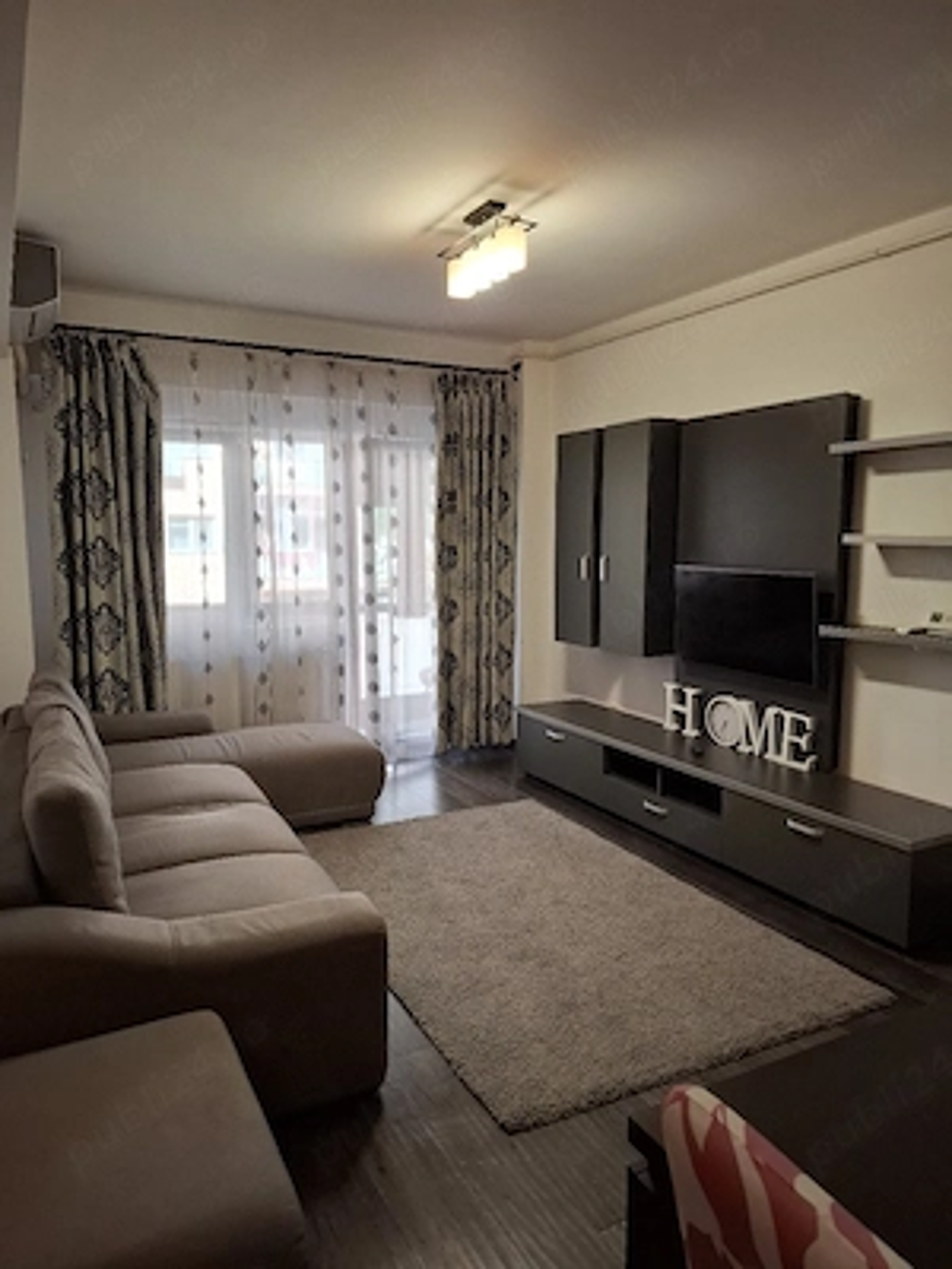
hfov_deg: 58.9
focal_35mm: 23
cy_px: 634
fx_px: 843
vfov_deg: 73.9
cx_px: 476
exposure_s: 1/100
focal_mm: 5.54
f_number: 1.8
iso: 250
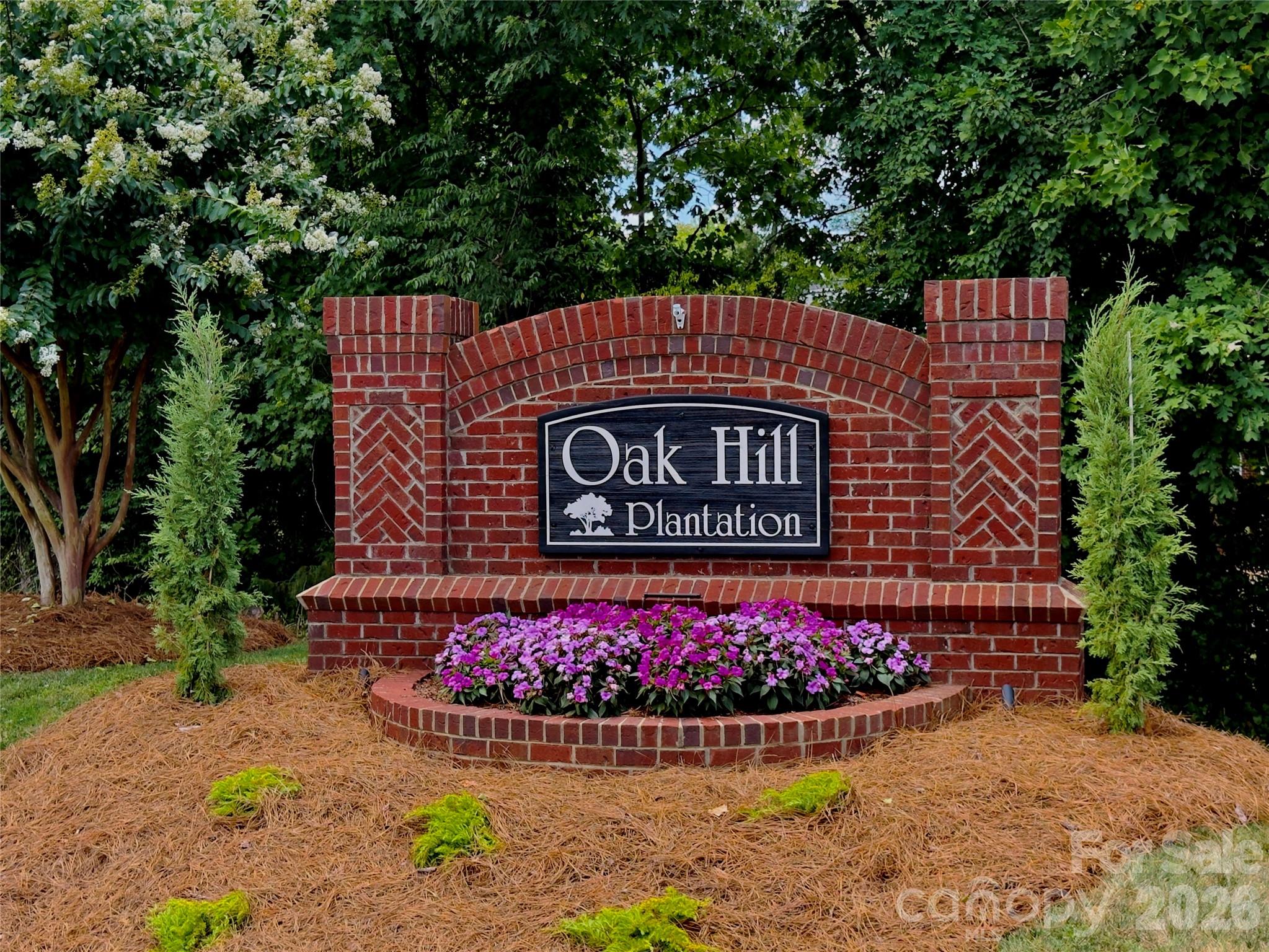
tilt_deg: -1.9
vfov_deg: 30.3
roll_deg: -1.5
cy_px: 476
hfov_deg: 39.7
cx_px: 634
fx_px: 1760
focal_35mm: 48
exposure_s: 1/475
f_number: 1.78
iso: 64
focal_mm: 6.76
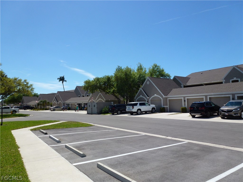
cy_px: 91
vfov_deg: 56.8
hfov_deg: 71.6
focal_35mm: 24
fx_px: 168
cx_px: 122
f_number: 4
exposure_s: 1/1000
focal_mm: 4.3
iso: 100
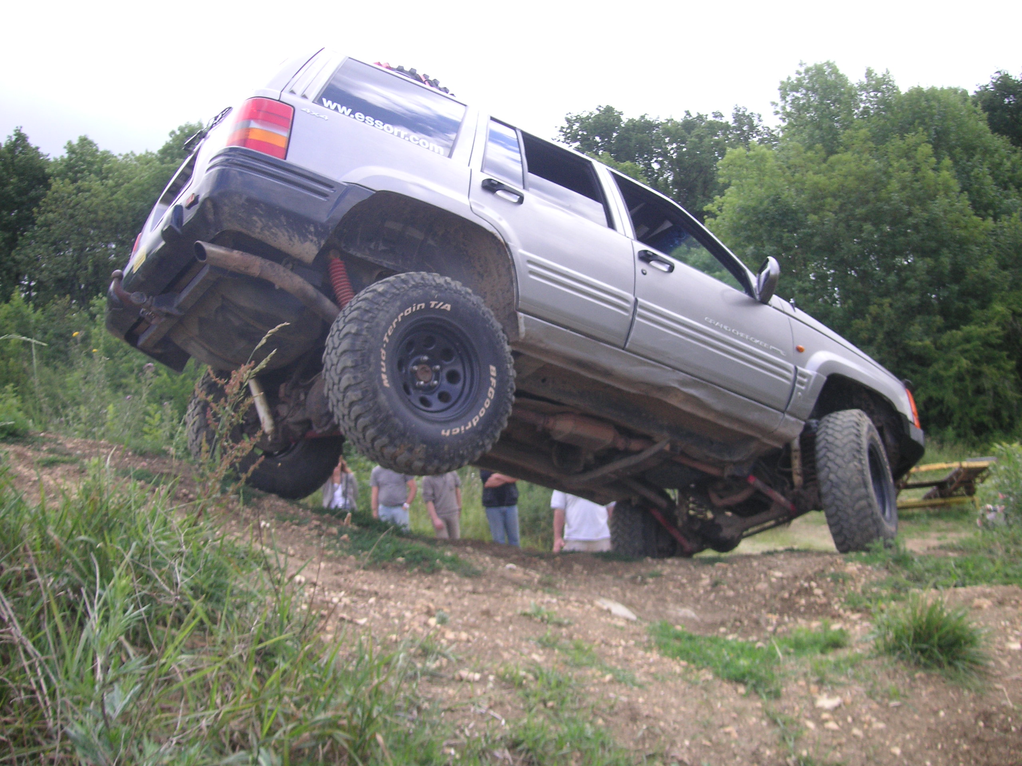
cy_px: 383
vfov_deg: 38.7
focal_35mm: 37
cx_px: 511
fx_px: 1092
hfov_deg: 50.1
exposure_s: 1/45
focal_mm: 6.1
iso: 50
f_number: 2.8
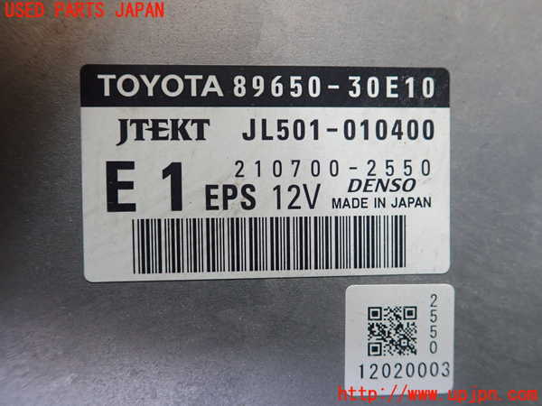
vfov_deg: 46.8
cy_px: 203
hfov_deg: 60.0
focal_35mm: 30
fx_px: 470
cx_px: 271
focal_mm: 5.5
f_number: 2.3
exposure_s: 1/125
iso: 400
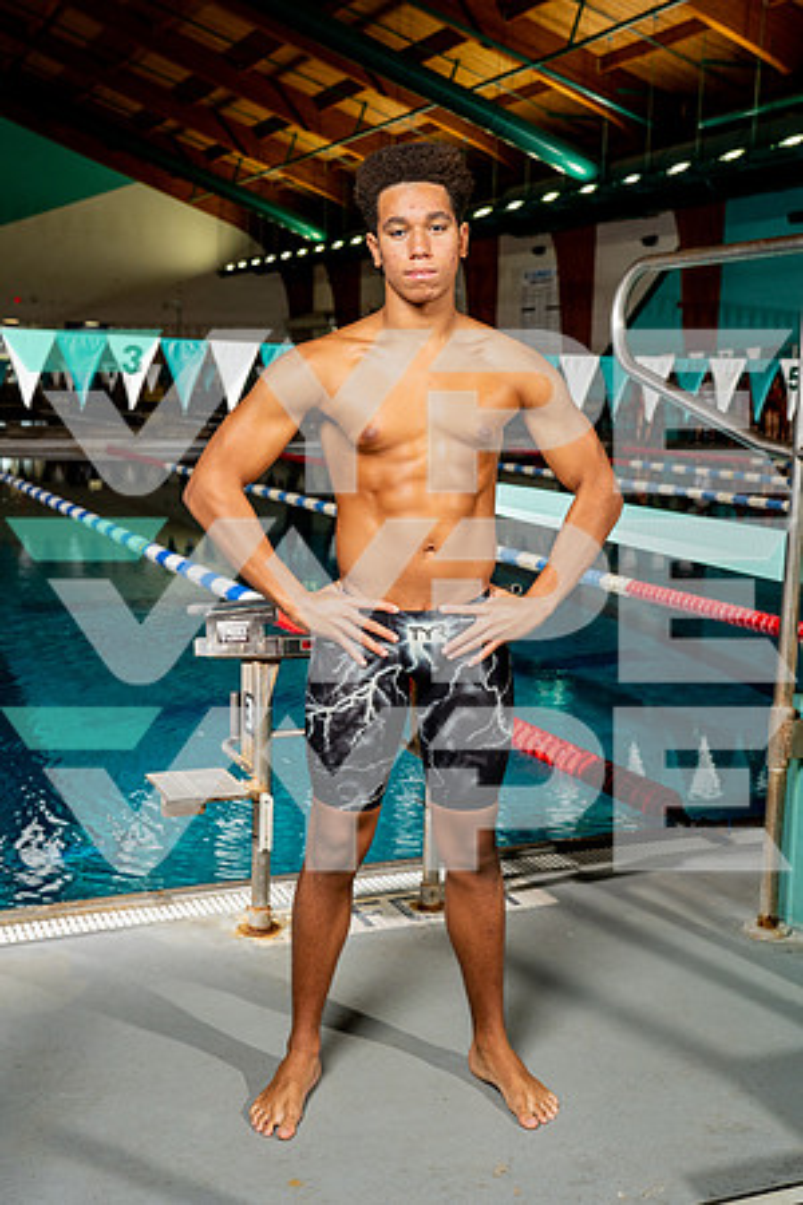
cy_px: 602
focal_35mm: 42
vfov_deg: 46.4
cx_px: 402
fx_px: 1405
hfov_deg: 31.9
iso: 640
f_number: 6.3
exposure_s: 1/250
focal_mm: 42
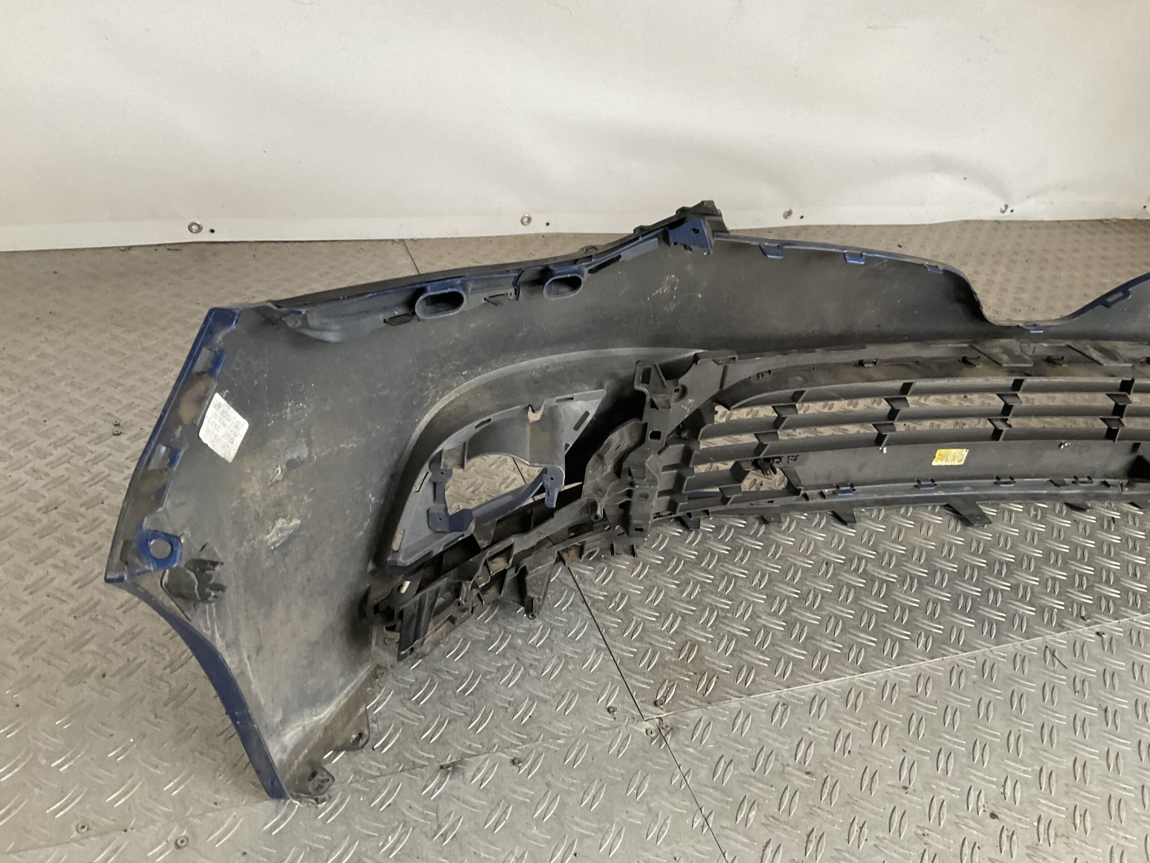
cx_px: 575
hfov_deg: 61.7
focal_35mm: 29
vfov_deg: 48.2
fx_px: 963
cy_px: 432
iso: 125
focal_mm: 3
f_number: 1.8
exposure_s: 1/60
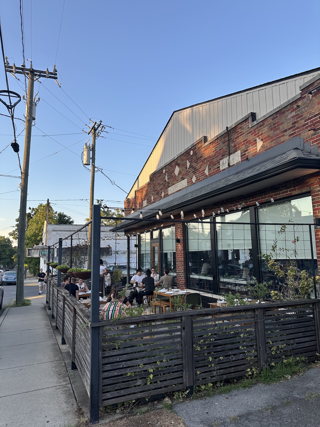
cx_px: 160
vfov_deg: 71.6
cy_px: 214
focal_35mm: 24
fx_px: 296
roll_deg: +0.1
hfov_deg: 56.8
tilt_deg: +7.2
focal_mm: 6.86
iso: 80
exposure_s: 1/709
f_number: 1.78
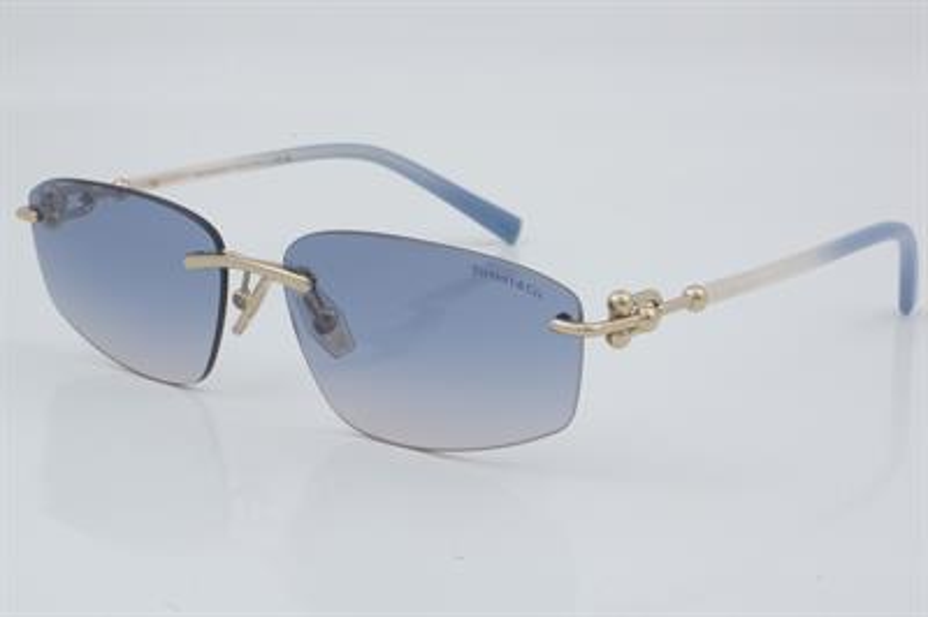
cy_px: 308
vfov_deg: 18.2
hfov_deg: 27.0
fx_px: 1932
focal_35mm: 75
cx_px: 464
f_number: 29
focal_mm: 50
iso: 100
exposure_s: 1/4
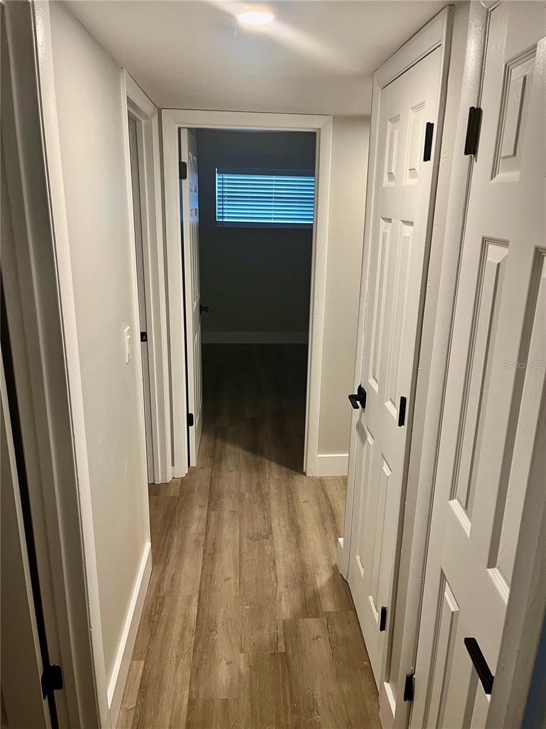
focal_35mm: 26
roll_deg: -1.5
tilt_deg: -18.8
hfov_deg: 53.1
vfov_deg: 67.3
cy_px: 364
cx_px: 273
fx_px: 547
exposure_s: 1/60
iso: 125
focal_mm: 5.1
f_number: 1.6
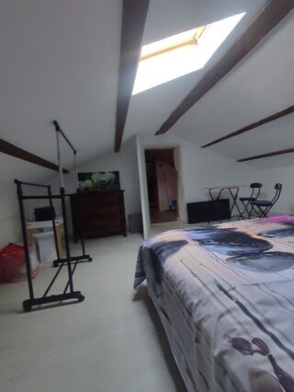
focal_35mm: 16
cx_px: 147
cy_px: 196
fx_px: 181
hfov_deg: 78.2
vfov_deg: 94.5
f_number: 2.2
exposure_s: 1/33
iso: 233
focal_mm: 1.65
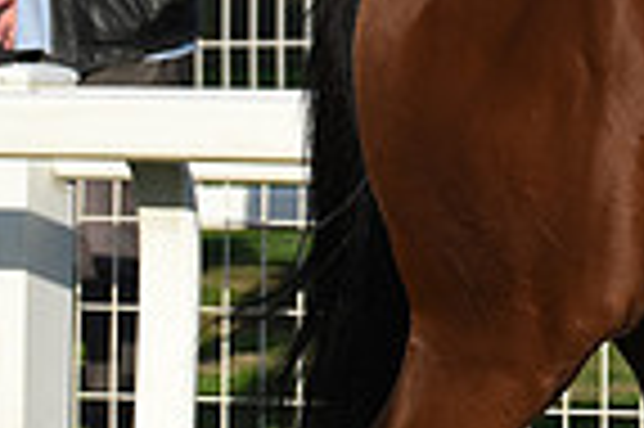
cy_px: -430
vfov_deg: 3.3
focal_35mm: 414
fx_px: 7397
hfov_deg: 4.9
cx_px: 1225
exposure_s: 1/3200
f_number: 5
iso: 400
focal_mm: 102
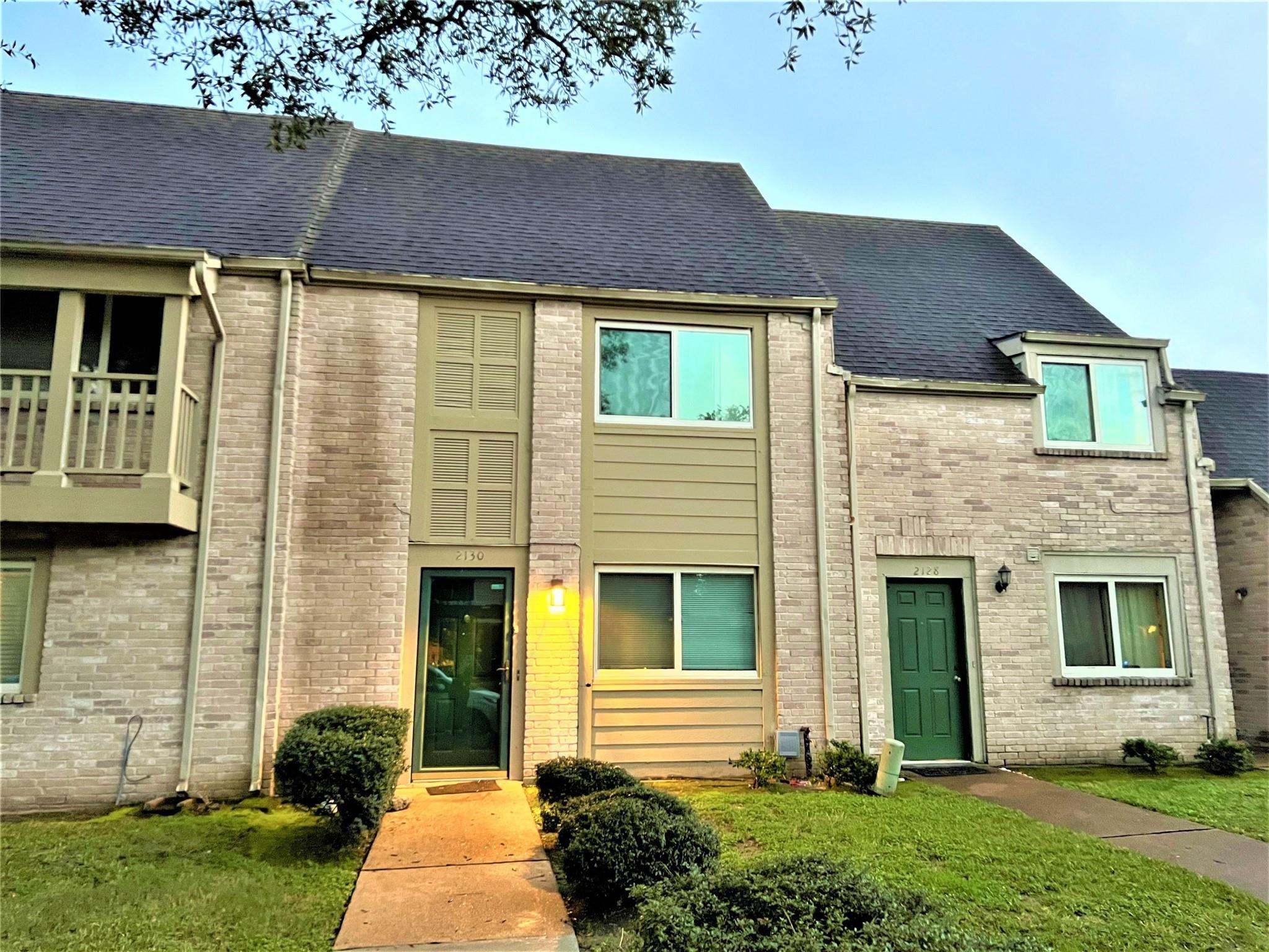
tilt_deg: +10.6
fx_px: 953
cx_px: 634
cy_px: 476
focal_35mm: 26
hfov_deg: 67.3
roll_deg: +0.6
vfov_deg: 53.1
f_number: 1.5
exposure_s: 1/40
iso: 500
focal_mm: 5.7
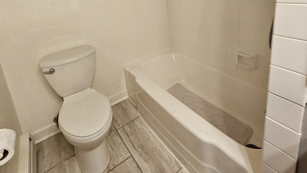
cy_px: 18
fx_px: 155
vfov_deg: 51.6
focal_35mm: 19
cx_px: 154
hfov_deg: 89.5
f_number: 2.2
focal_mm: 2.2
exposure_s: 1/60
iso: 160
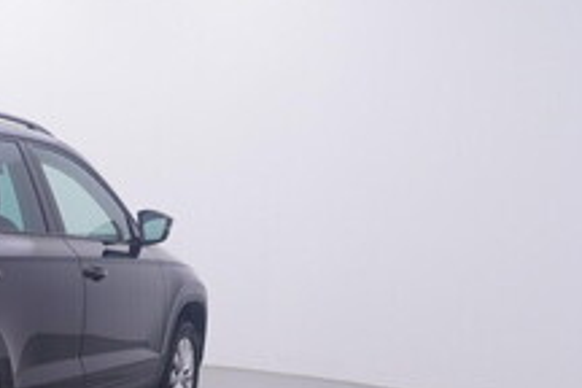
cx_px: -101
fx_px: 926
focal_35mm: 57
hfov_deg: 30.2
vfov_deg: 21.8
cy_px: 478
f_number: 5
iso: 200
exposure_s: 1/80
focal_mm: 15
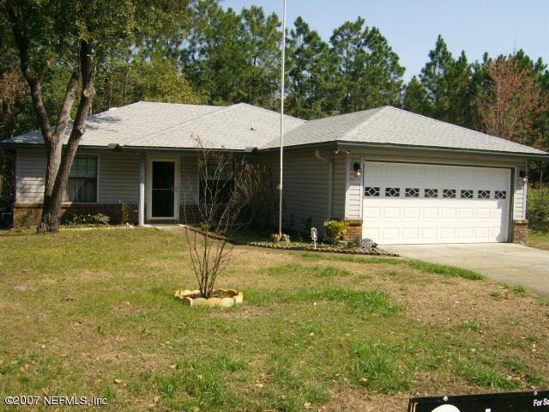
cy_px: 206
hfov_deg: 51.4
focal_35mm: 36
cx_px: 274
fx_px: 571
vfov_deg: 39.7
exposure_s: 1/589
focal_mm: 6
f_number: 4.7
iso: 100
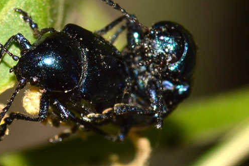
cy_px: 112
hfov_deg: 7.0
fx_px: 2020
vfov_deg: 4.7
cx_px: 64
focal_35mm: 292
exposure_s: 1/200
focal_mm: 100
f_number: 20
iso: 100
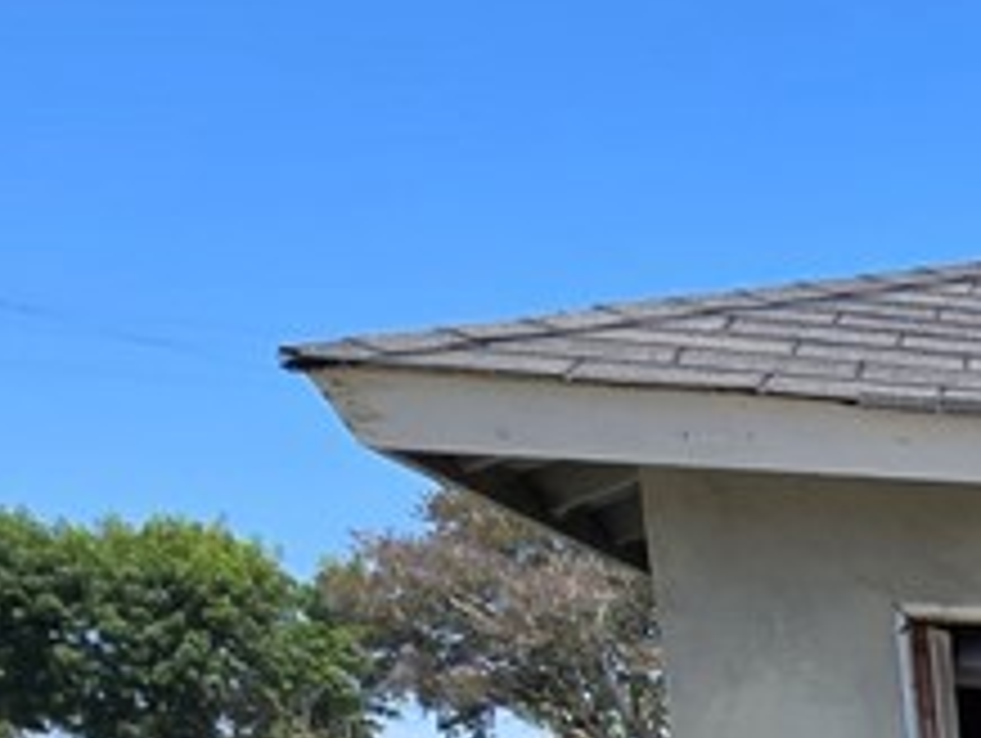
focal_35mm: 61
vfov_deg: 20.5
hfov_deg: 19.3
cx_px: 1935
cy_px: 1116
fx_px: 1731
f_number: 2.2
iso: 50
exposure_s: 1/1636
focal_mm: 2.2
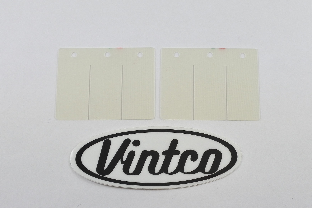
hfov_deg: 49.5
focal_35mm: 39
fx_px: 338
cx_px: 156
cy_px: 105
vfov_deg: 34.2
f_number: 4
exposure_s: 1/200
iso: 400
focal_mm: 14.3
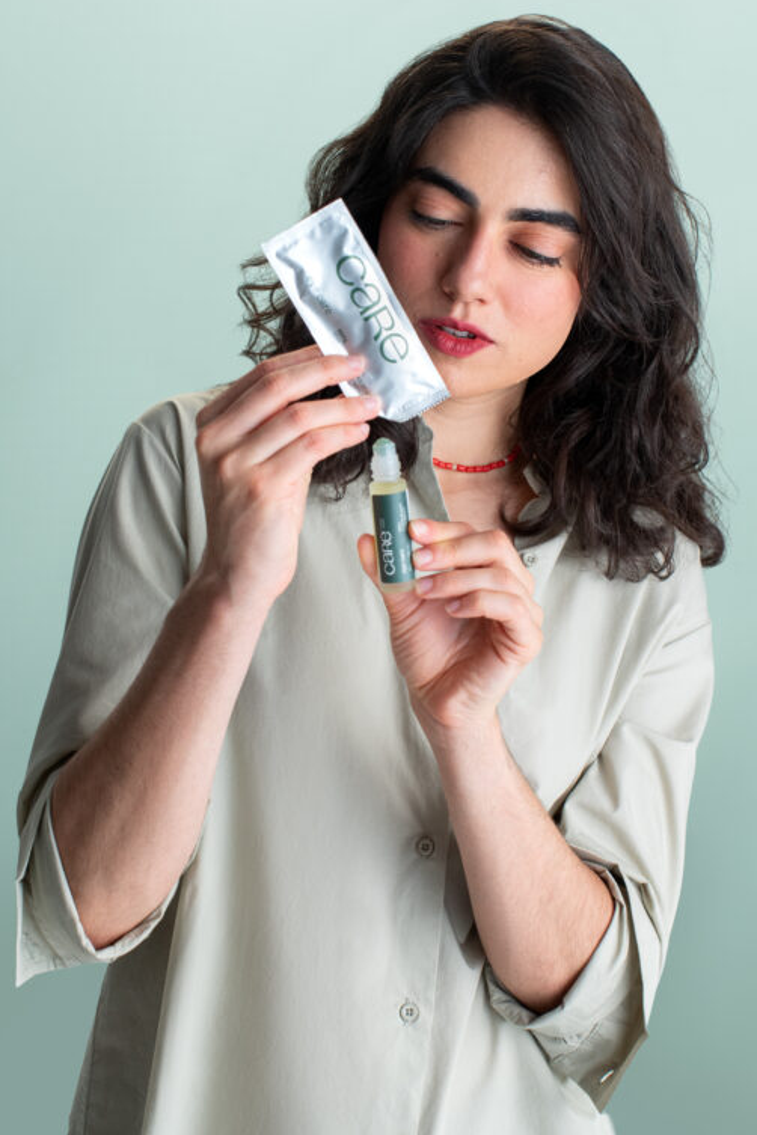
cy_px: 425
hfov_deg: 20.0
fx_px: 2145
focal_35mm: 68
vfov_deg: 29.5
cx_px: 357
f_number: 6.3
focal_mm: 50
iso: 800
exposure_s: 1/60
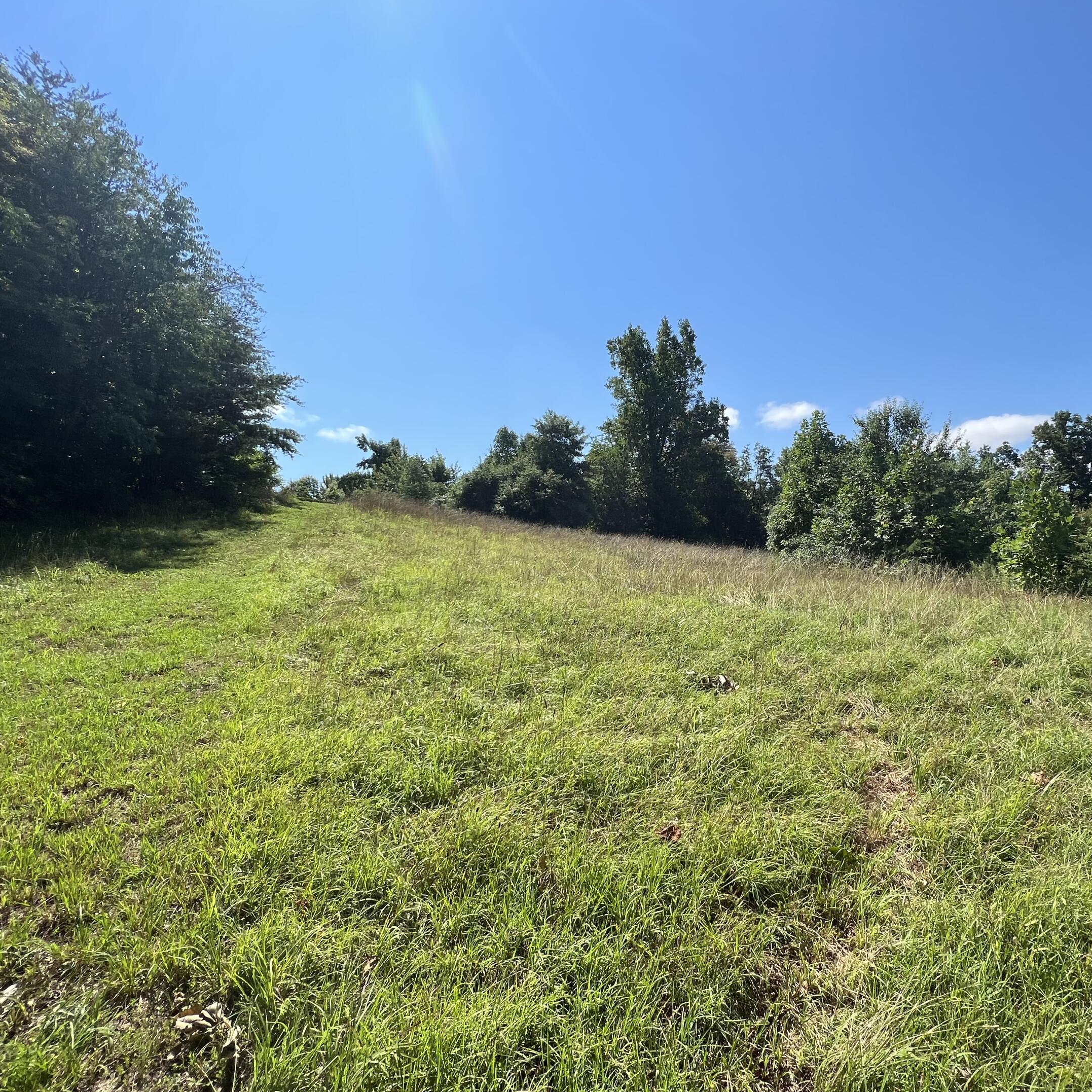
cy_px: 553
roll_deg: +2.1
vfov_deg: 87.4
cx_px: 622
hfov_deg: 86.9
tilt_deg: +0.5
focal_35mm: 16
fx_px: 571
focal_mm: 1.57
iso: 32
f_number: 1.8
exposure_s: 1/1754
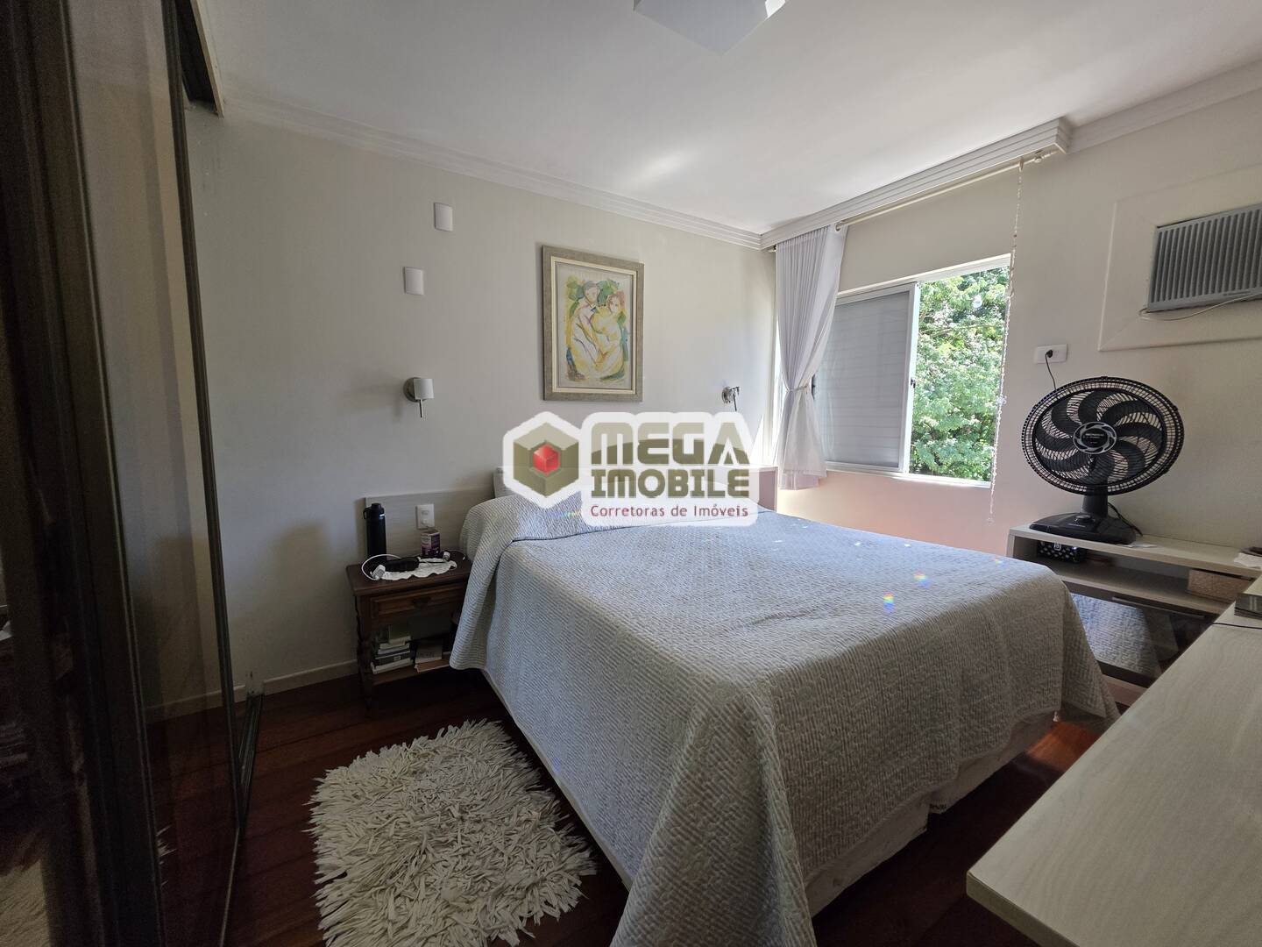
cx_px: 631
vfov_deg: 89.9
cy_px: 474
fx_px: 474
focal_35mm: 13
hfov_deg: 106.2
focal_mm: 2.2
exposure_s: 1/120
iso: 80
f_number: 1.9
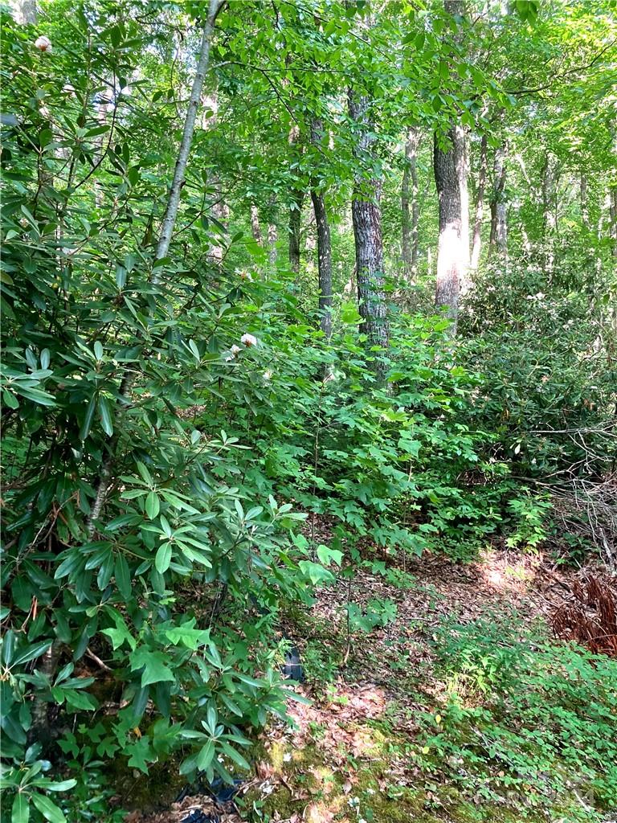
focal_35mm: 28
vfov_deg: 63.4
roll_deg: +1.9
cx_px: 308
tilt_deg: +11.3
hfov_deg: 49.7
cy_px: 412
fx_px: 665
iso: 125
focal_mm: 3.99
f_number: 1.8
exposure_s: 1/60
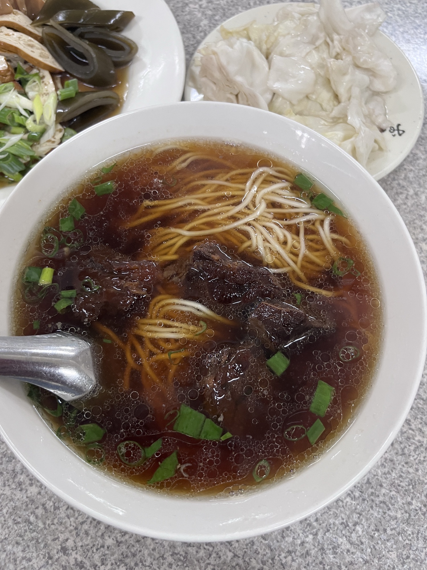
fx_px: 428
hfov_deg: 53.1
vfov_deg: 67.3
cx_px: 214
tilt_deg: -70.1
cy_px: 285
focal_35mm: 26
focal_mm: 5.1
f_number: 1.6
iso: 200
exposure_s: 1/60
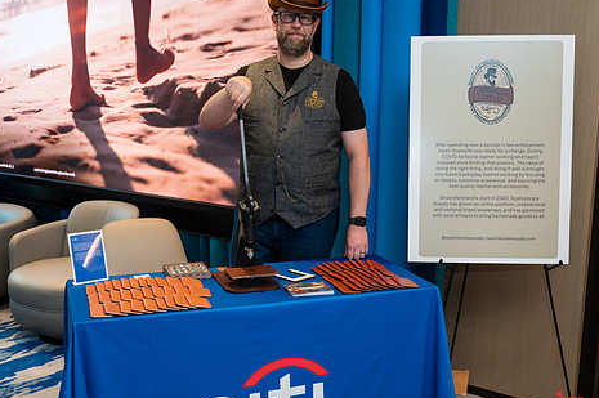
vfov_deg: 30.4
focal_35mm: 44
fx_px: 731
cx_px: 294
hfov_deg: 44.5
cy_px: 223
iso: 400
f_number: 3.2
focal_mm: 33.5
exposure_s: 1/160
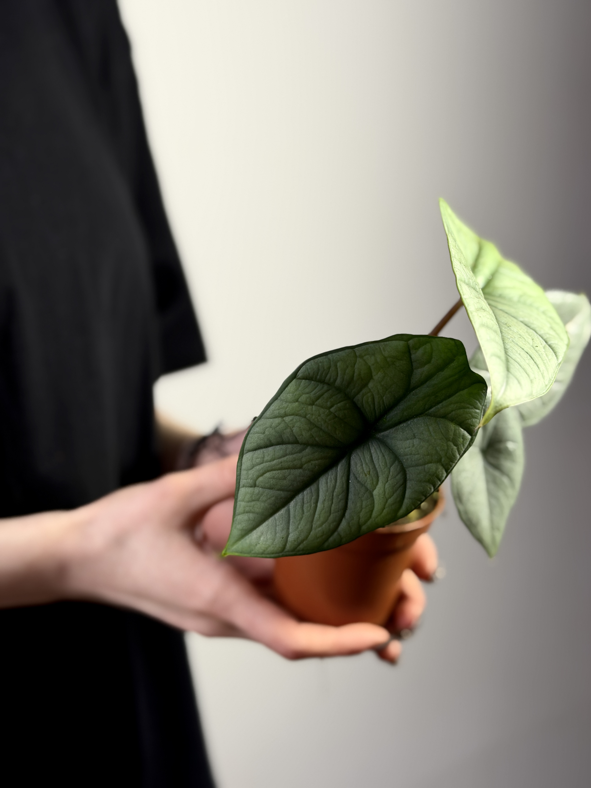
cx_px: 296
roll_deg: -2.7
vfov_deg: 39.7
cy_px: 394
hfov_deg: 30.3
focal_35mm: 48
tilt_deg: -8.0
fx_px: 1093
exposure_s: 1/121
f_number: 1.78
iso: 80
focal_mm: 6.76
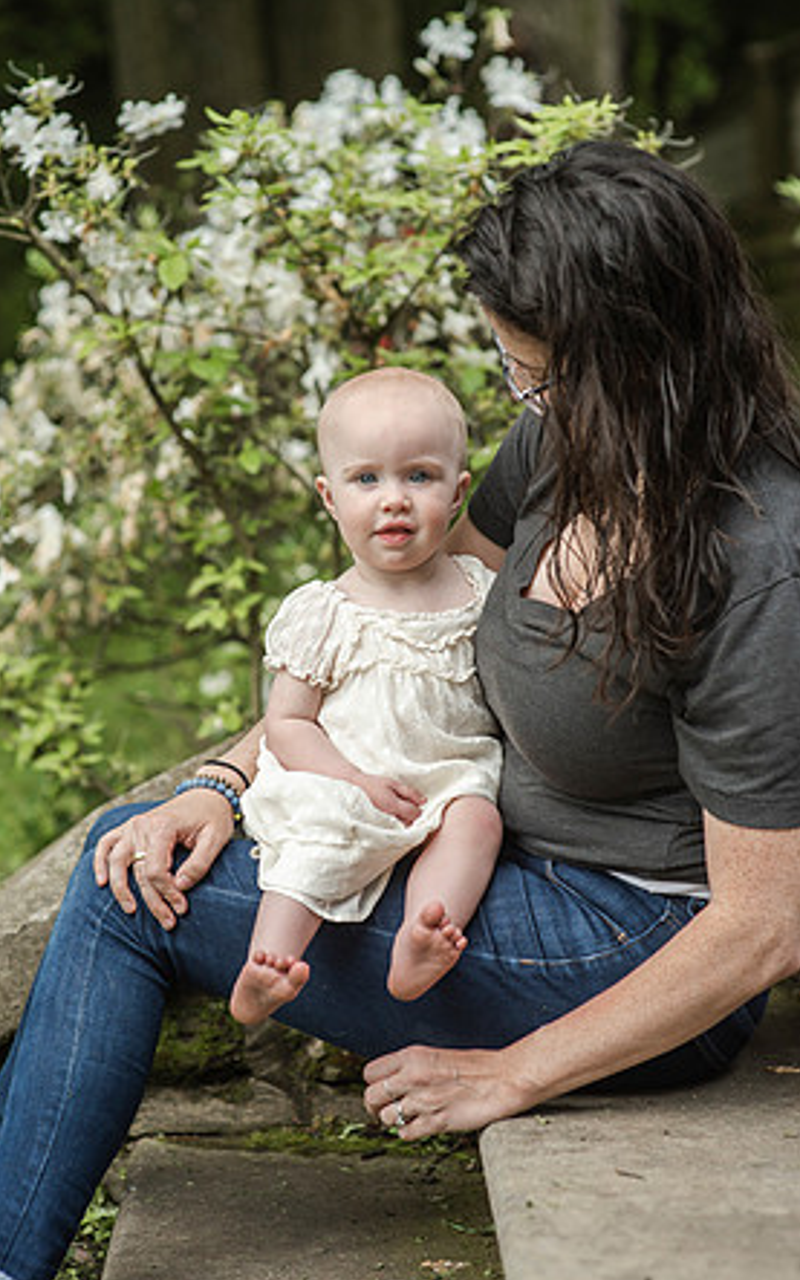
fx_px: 3069
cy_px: 639
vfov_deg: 23.6
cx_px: 401
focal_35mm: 88
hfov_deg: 14.9
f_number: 3.5
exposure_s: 1/3200
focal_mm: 85
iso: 800
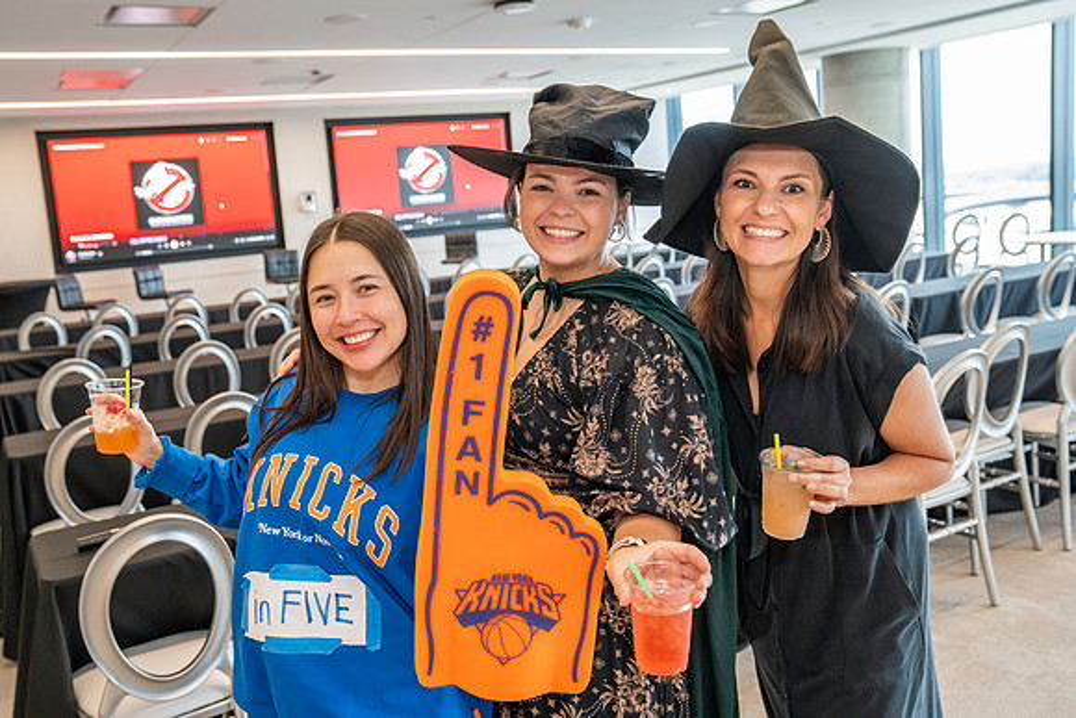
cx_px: 499
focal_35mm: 33
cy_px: 330
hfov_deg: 56.5
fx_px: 1001
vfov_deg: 39.4
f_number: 4
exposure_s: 1/160
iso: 2000
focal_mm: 31
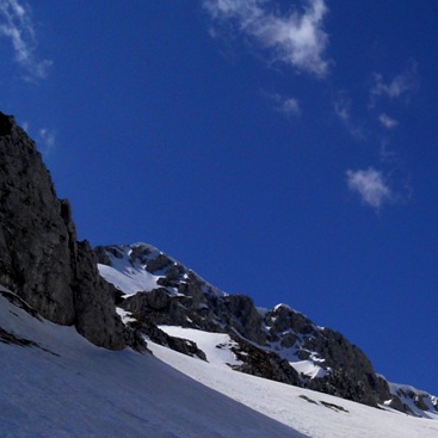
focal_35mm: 69
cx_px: 580
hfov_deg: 22.2
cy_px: 431
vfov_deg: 24.0
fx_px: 988
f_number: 5.4
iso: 80
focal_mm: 5
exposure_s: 1/1000
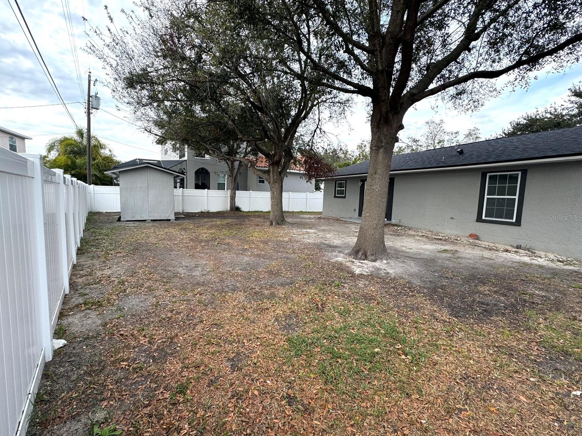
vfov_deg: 81.8
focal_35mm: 15
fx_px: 252
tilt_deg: -5.6
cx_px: 273
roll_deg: -1.6
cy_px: 217
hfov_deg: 98.0
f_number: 2.2
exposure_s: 1/143
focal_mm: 2.22
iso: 40
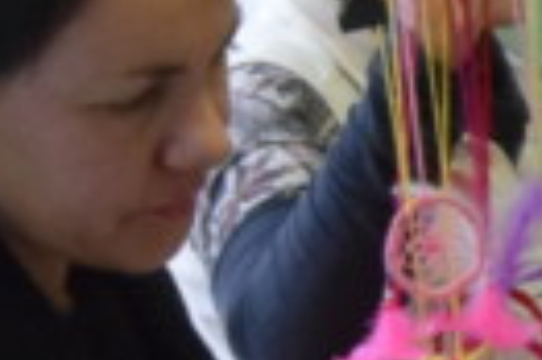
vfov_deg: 4.1
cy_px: 552
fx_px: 4947
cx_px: 1179
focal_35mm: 329
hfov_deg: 6.1
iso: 3200
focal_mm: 28
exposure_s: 1/250
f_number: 4
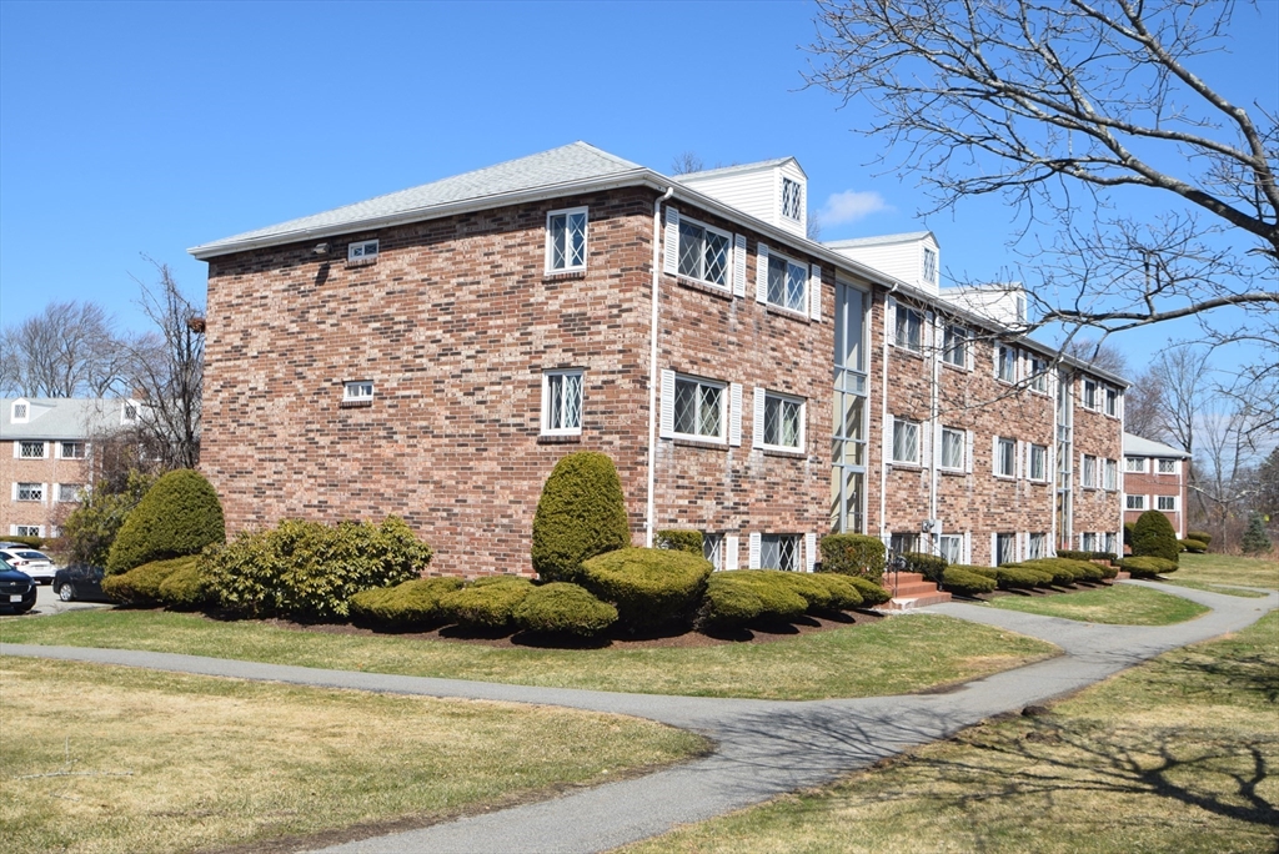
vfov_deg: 36.9
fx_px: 1280
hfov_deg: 53.1
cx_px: 640
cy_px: 427
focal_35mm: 36
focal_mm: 24
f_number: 10
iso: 200
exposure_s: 1/400
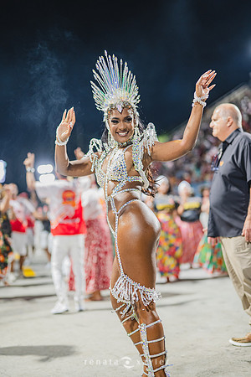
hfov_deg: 27.0
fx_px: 523
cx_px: 126
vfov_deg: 39.6
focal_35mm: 50
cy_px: 188
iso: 1600
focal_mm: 50
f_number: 1.3
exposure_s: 1/1000
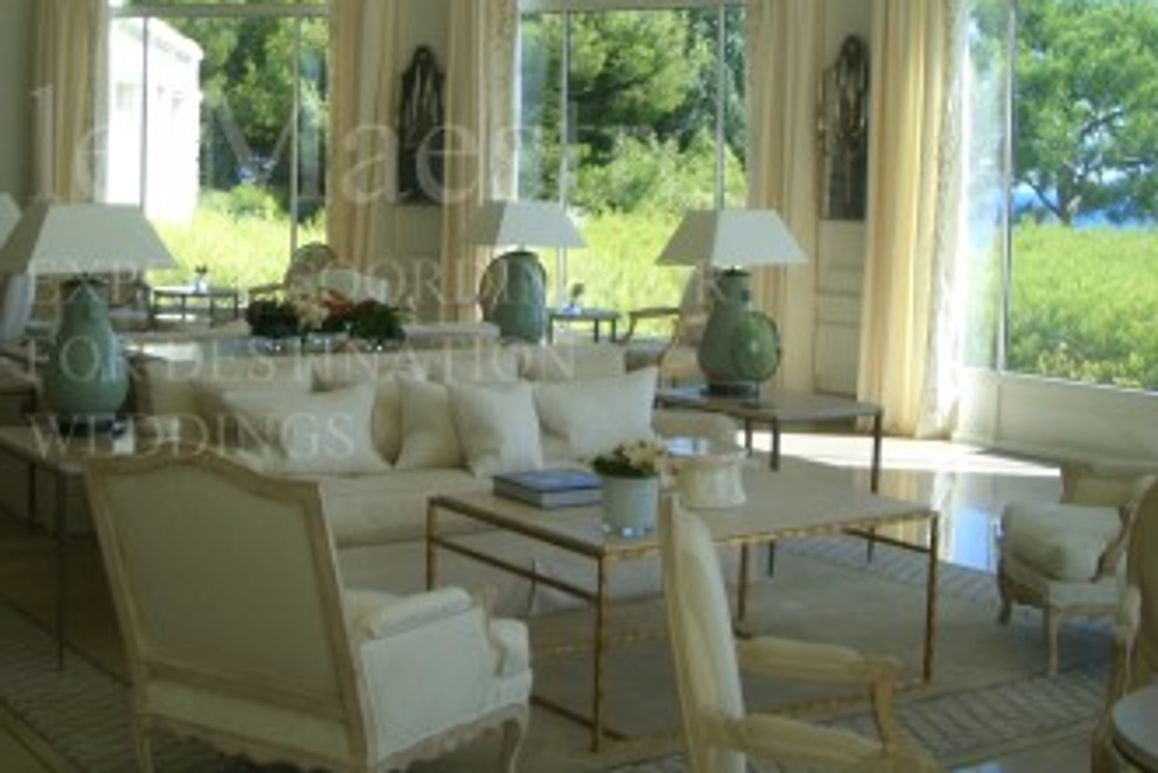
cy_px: 289
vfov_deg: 24.6
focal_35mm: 55
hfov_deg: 35.8
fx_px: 1770
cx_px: 367
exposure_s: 1/200
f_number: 4.3
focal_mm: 5.8
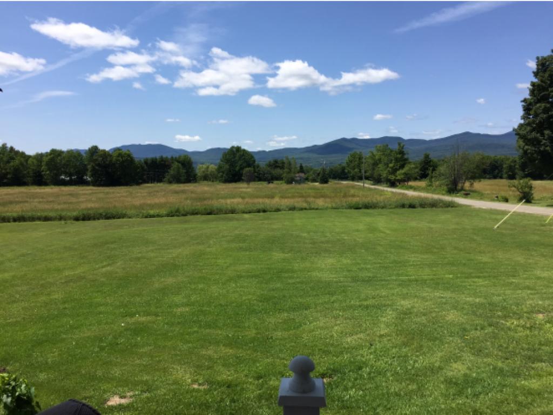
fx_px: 464
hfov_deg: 61.6
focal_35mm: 29
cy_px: 208
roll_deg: +0.3
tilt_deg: -5.2
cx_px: 276
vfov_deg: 48.3
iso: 32
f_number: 2.2
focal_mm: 4.15
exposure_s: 1/1883
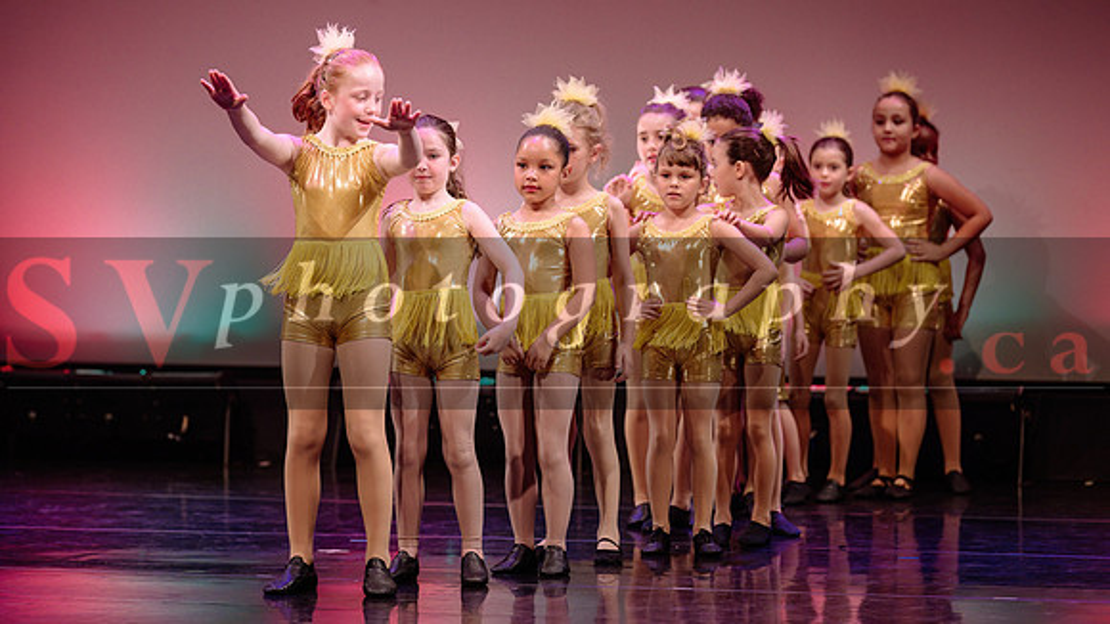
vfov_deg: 7.3
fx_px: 4916
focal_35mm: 167
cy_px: 269
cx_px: 504
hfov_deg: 12.9
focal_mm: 145
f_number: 2.8
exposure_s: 1/320
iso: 1600
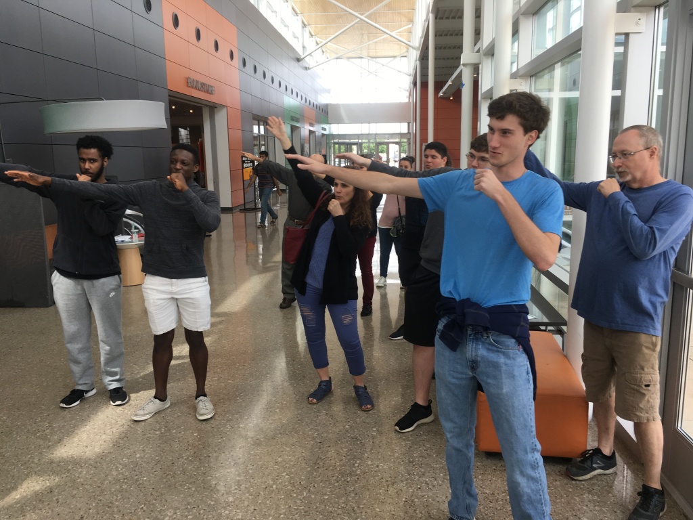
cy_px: 260
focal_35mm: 29
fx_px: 581
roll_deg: +1.1
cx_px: 346
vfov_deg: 48.2
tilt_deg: -12.2
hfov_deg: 61.7
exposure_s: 1/120
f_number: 2.2
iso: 25
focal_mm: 4.15
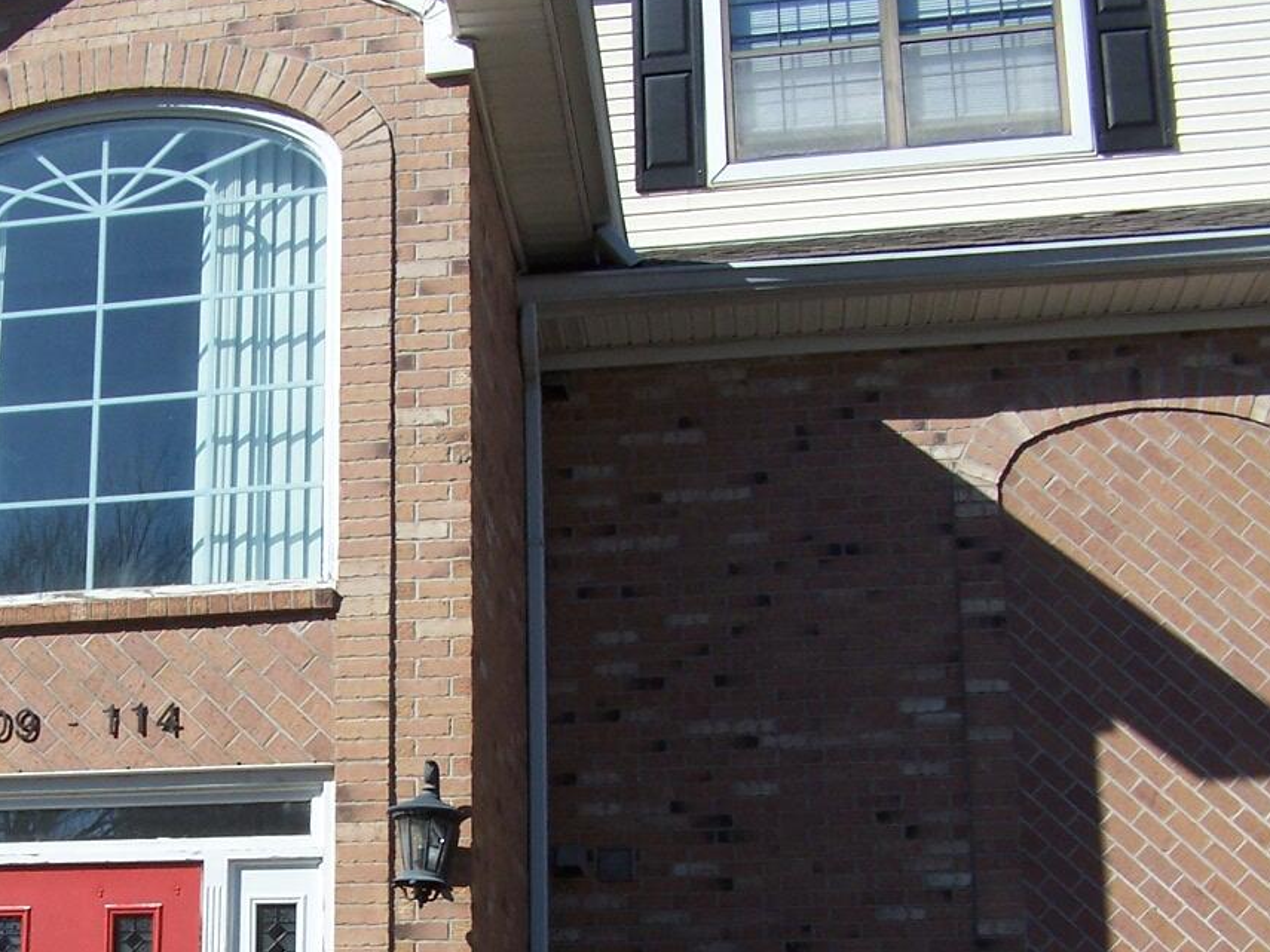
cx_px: 340
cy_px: 796
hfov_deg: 27.8
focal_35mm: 69
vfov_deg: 21.0
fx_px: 2531
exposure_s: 1/750
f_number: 4
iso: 80
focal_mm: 6.3
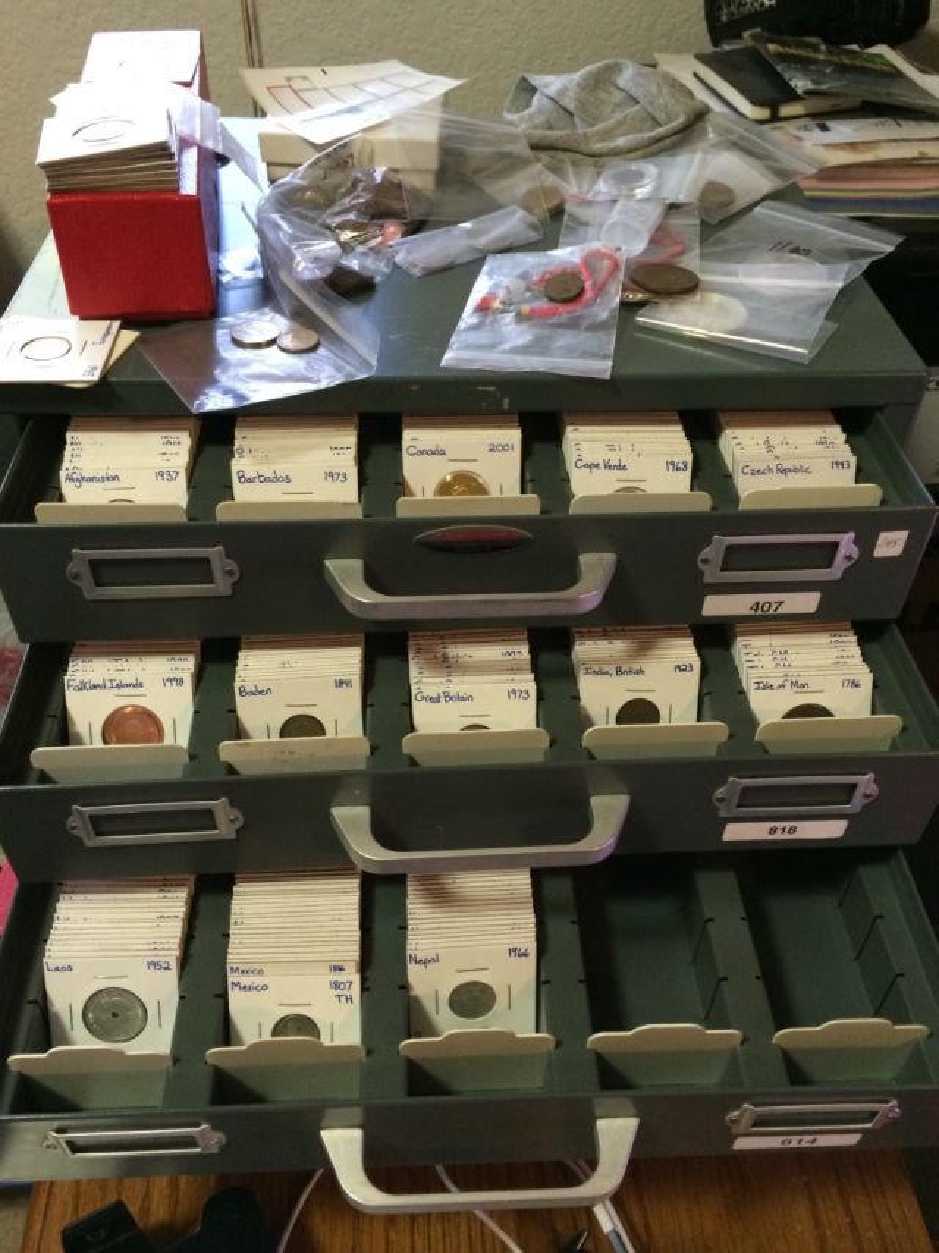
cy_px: 626
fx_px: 1086
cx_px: 470
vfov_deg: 60.0
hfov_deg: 46.8
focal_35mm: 30
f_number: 2.2
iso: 250
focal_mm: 4.12
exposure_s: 1/30
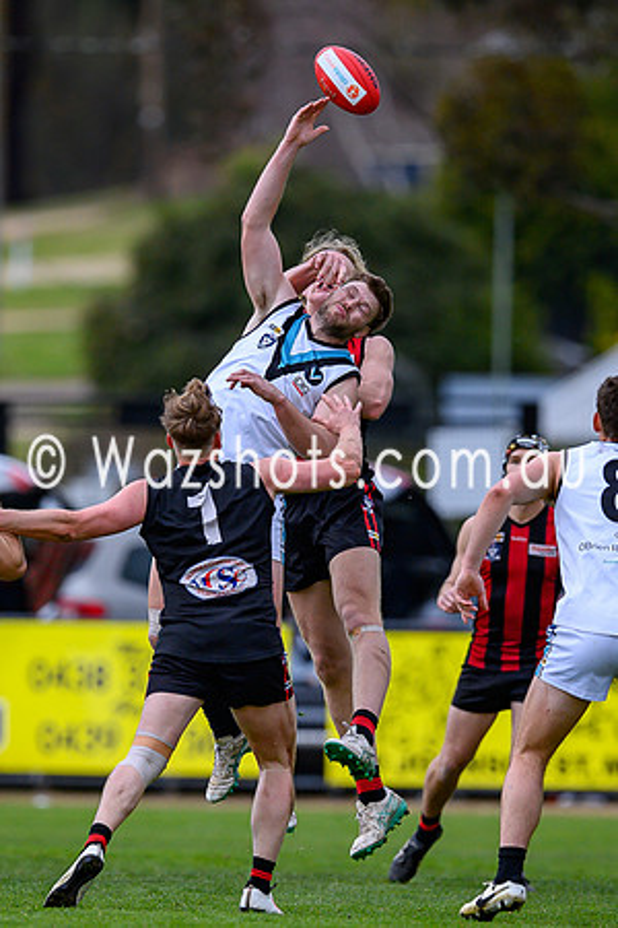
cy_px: 576
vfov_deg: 2.1
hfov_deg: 1.4
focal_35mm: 976
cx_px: 269
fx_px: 25126
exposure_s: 1/1250
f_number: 4
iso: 640
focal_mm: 500
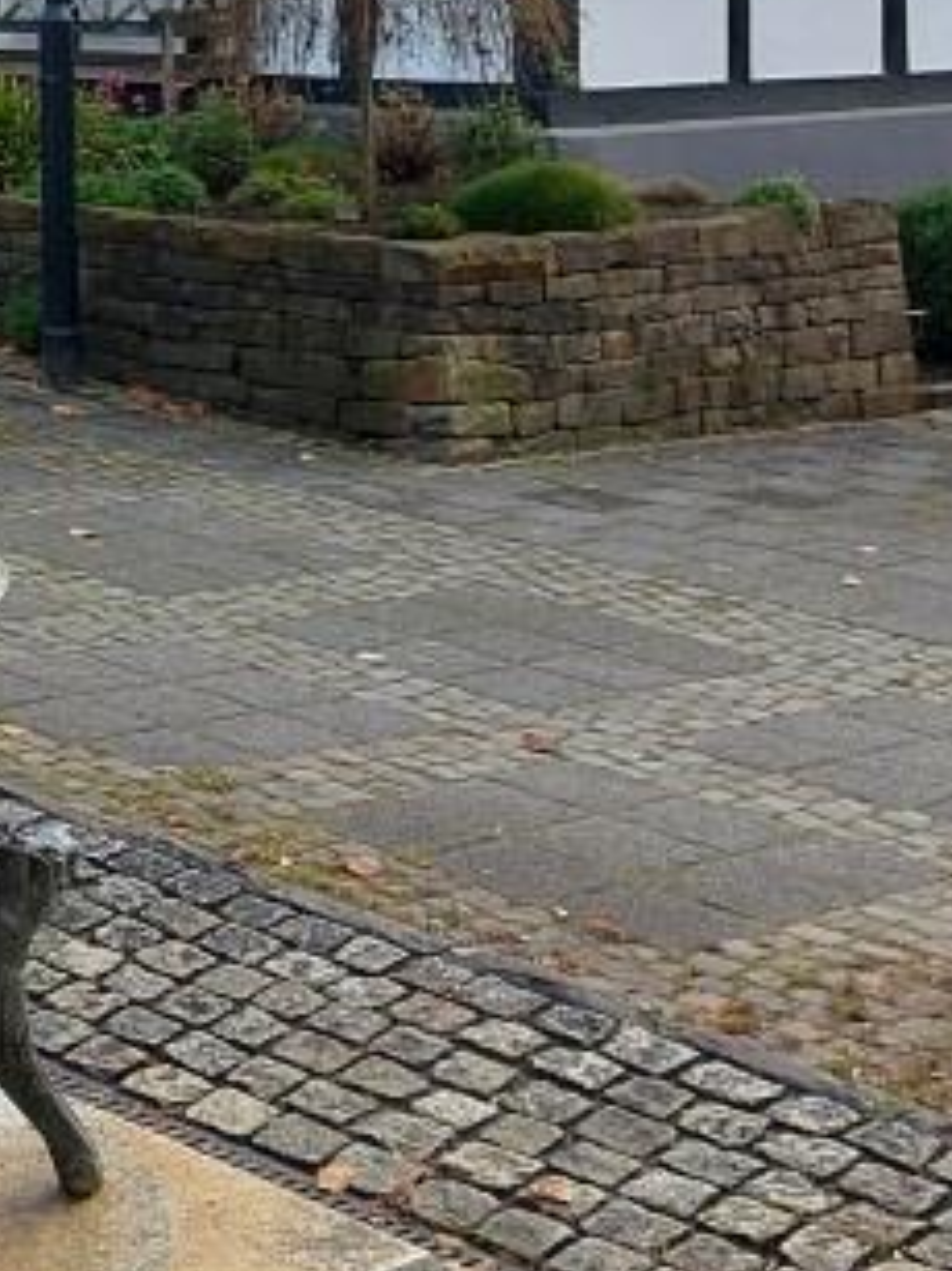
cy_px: -195
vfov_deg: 22.7
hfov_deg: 17.1
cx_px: -360
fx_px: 2936
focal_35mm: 80
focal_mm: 5.23
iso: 32
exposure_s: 1/301
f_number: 1.8
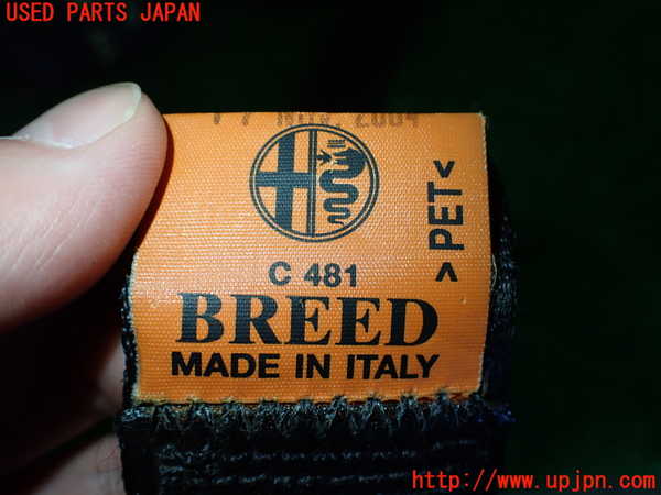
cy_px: 248
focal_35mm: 30
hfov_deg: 60.0
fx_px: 573
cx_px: 330
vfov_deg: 46.8
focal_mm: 5.4
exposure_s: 1/125
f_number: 2.3
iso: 200
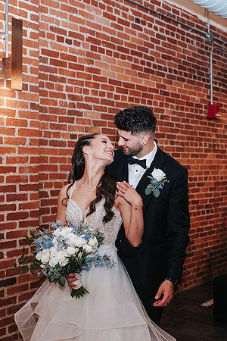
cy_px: 170
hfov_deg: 25.8
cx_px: 119
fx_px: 496
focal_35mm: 52
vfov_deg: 37.9
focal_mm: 35
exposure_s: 1/125
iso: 800
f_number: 2.8
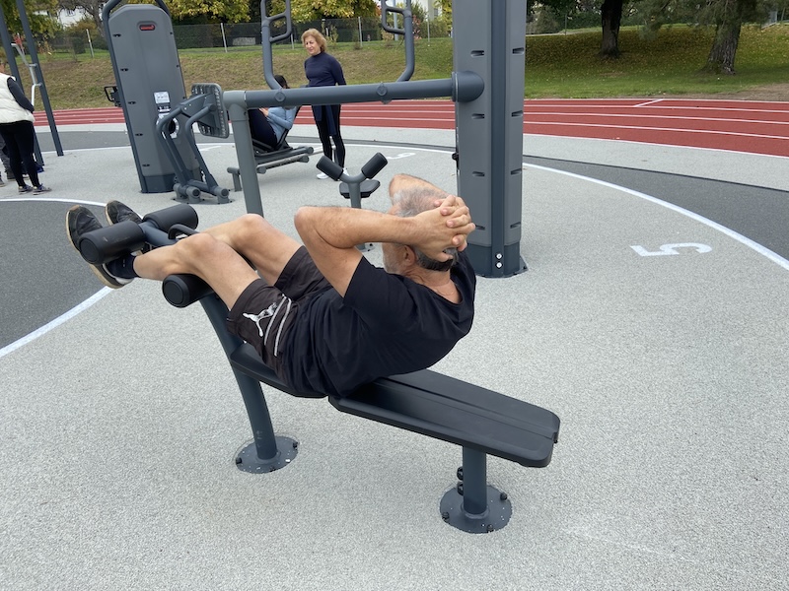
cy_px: 296
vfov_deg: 53.1
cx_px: 394
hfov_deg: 67.3
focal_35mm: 26
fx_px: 593
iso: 32
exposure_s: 1/436
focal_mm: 4.25
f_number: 1.8
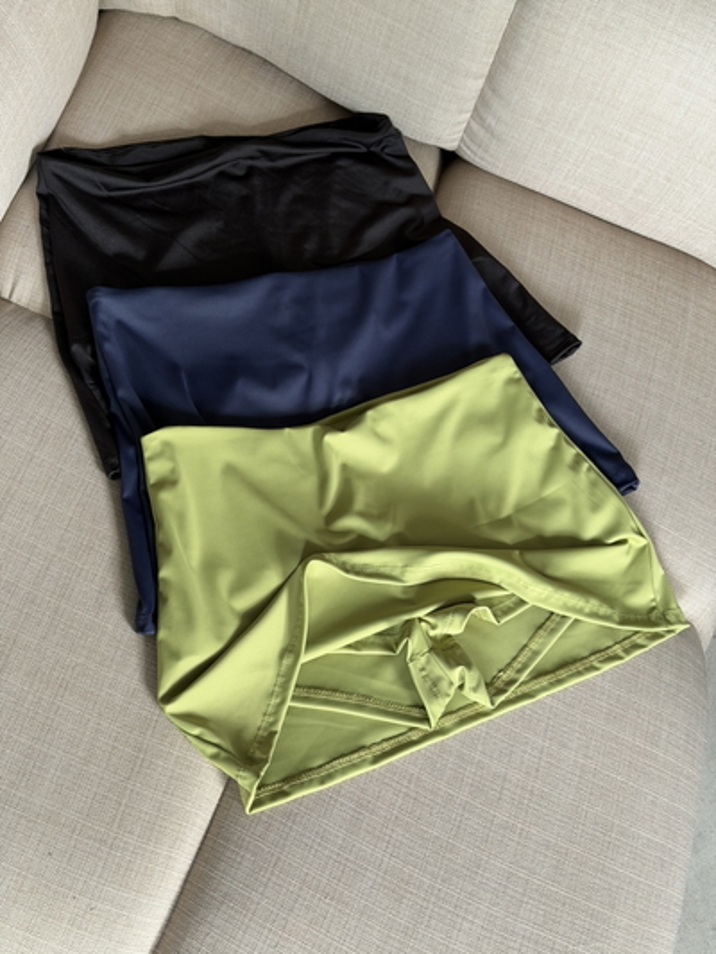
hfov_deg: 30.3
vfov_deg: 39.6
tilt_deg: -59.4
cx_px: 358
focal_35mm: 48
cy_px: 477
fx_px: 1323
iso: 160
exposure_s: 1/60
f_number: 1.78
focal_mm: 6.76
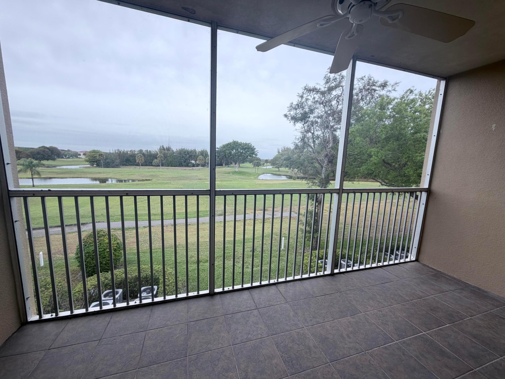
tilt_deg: -7.7
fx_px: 204
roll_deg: -1.4
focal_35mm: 14
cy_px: 190
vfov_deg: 85.7
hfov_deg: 102.1
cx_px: 252
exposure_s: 1/502
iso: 50
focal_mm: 2.22
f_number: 2.2
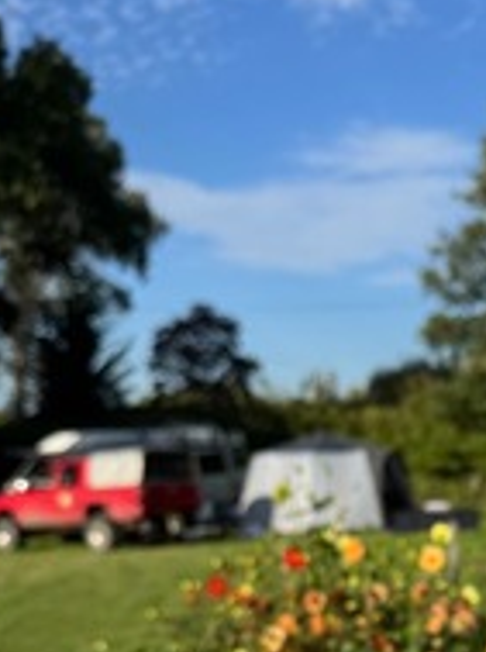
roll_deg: -0.2
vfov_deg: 31.6
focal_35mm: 56
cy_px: 662
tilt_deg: -10.4
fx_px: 1052
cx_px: 465
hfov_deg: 25.0
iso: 80
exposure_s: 1/4049
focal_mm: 6.76
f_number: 1.78
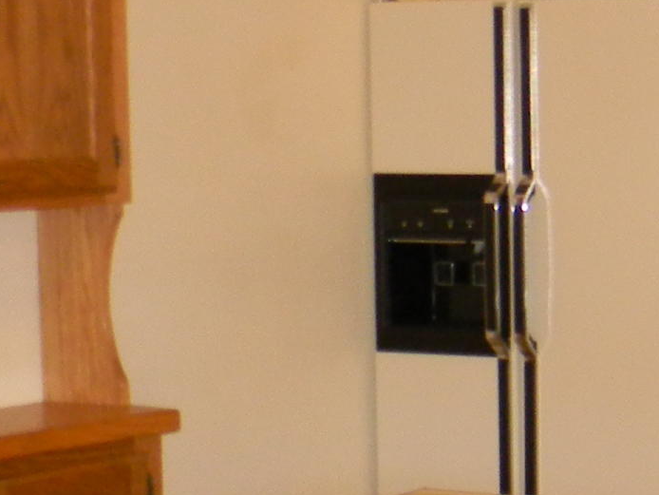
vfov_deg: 12.3
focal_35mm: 121
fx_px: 2304
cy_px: 283
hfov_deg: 15.1
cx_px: 992
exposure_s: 1/26
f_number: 3.5
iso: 200
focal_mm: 5
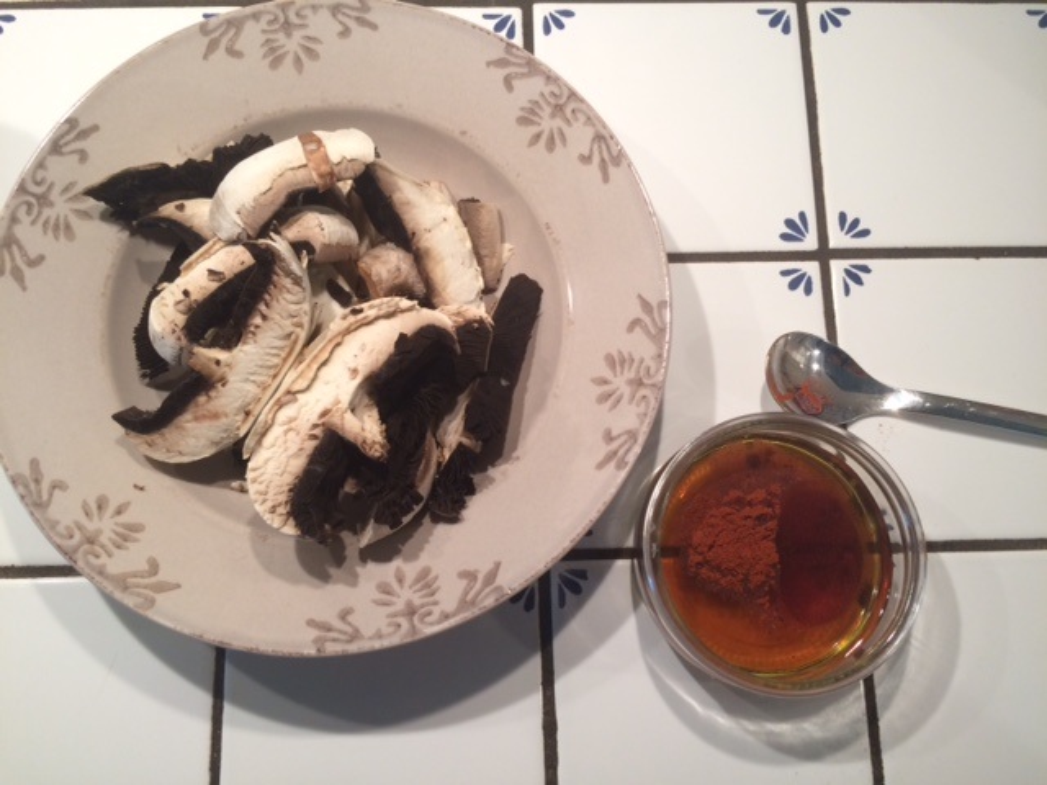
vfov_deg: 48.2
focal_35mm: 29
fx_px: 877
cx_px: 524
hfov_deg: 61.7
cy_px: 392
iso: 50
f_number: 2.2
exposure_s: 1/33
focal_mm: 4.15
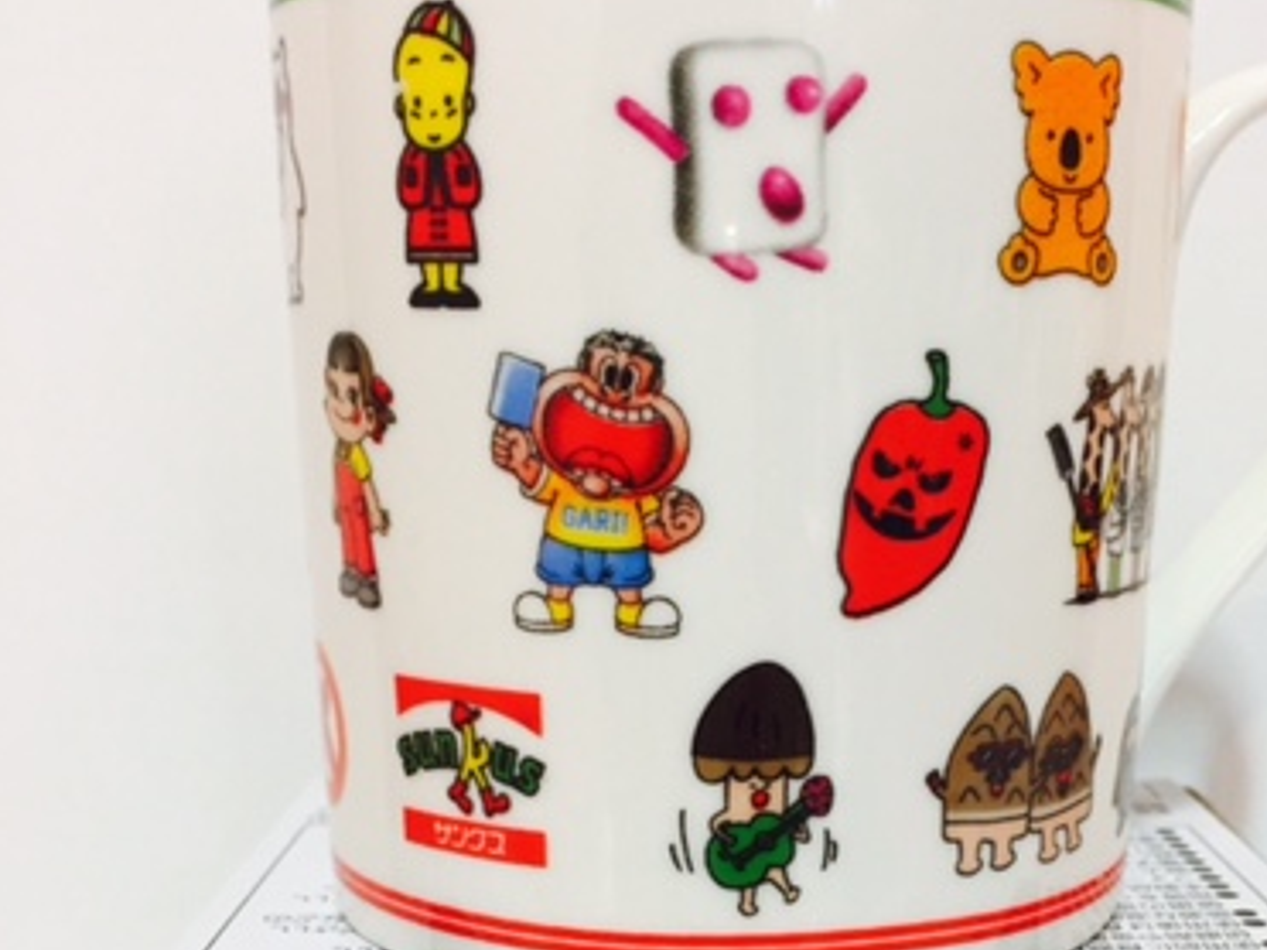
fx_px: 1829
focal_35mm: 50
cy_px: 865
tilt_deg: -13.5
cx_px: 799
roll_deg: -0.1
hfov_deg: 37.9
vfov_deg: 28.0
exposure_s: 1/33
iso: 64
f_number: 2.2
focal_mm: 4.15
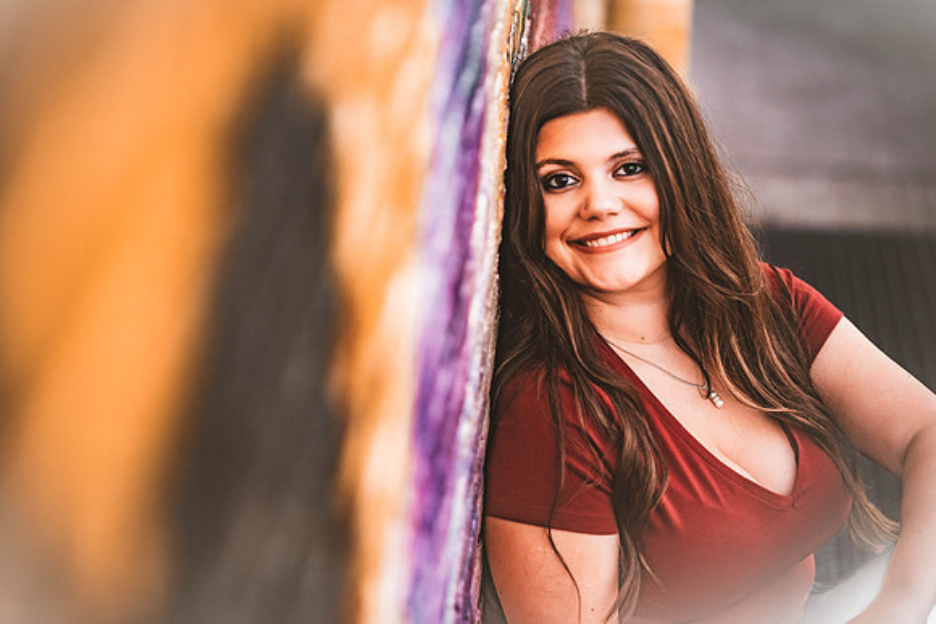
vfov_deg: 9.2
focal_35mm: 150
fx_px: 3901
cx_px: 468
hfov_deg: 13.7
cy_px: 312
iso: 640
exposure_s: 1/125
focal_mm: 150
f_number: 2.8
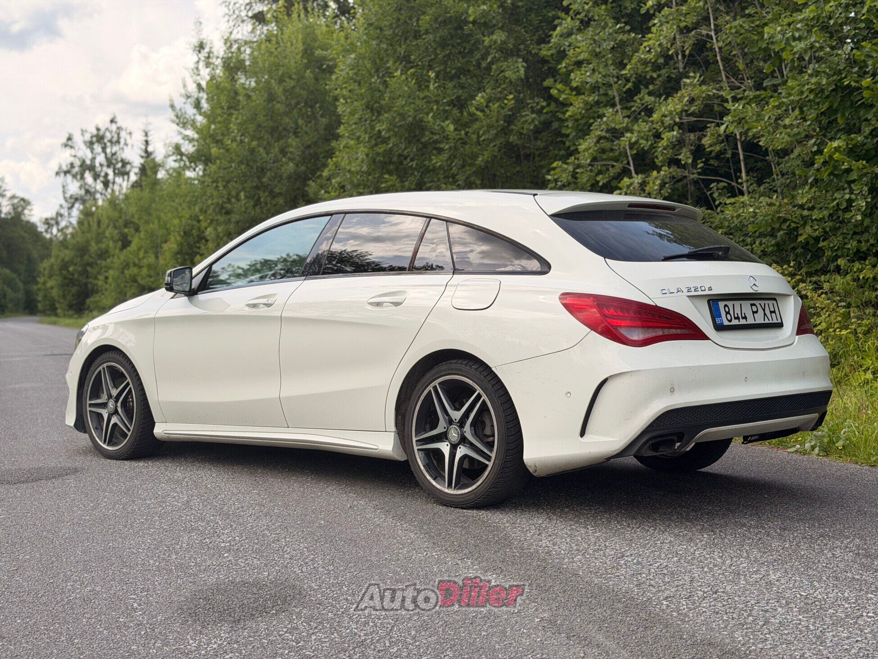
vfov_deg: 30.3
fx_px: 1218
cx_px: 439
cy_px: 330
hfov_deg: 39.7
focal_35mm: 48
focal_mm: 6.76
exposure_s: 1/3096
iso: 80
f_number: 1.78
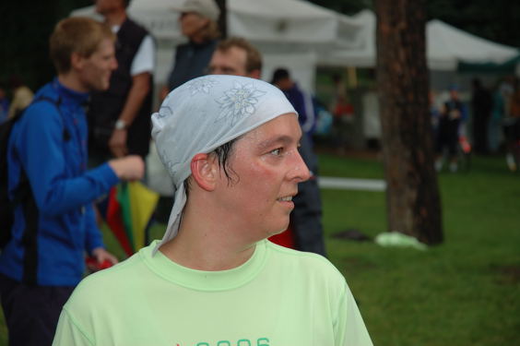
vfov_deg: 13.0
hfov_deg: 19.5
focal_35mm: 105
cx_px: 260
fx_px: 1515
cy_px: 173
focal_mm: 70
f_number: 4.5
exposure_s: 1/60
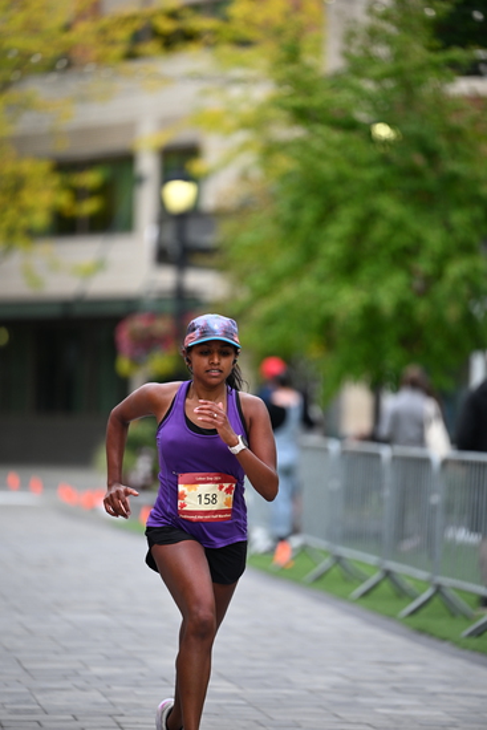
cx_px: 244
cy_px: 365
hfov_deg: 7.4
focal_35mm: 185
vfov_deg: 11.1
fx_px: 3751
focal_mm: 185
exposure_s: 1/2000
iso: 640
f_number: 2.8
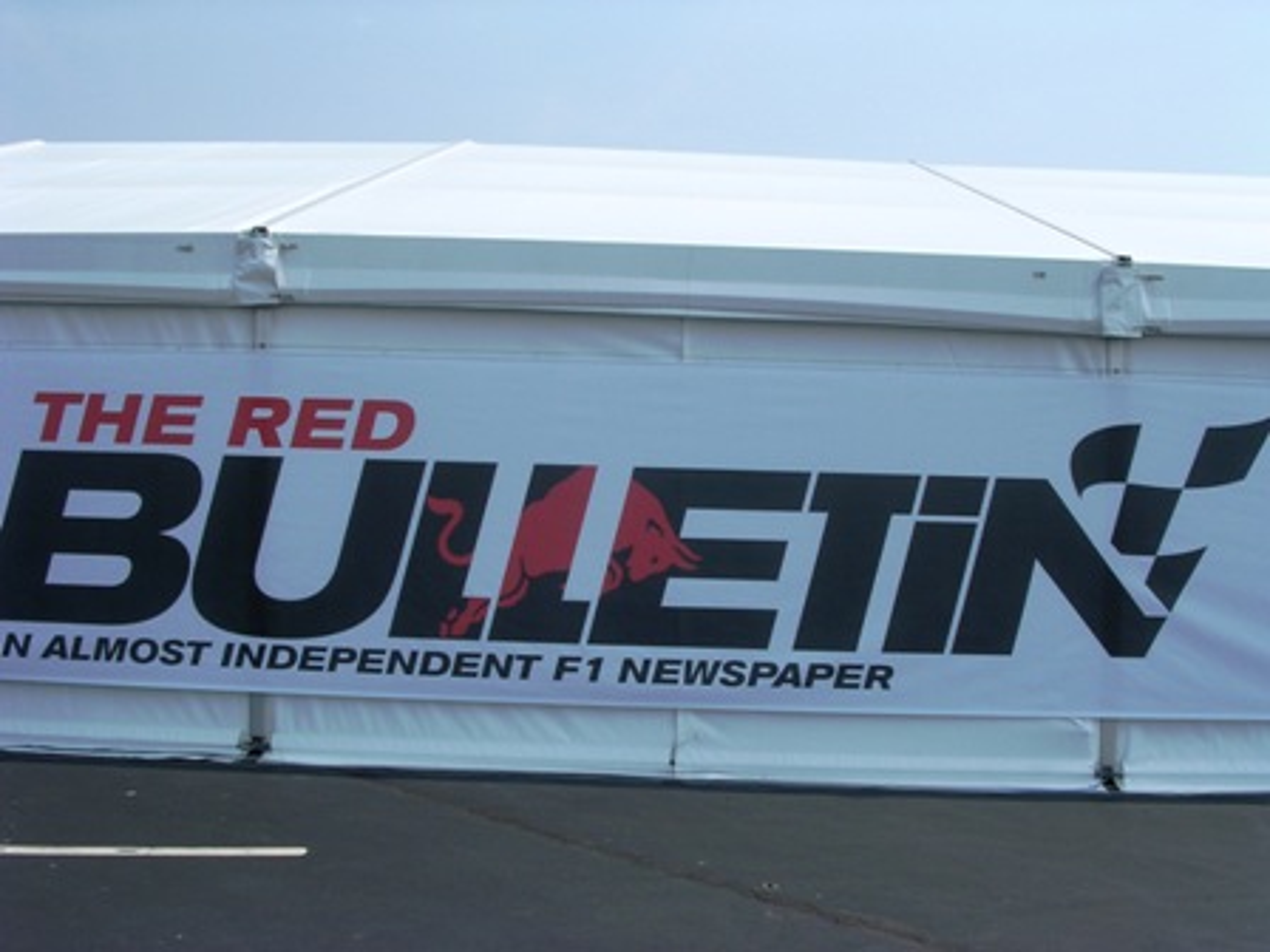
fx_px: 1394
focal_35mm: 38
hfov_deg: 49.0
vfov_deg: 37.7
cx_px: 635
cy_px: 476
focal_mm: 5.8
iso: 100
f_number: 5.6
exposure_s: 1/452
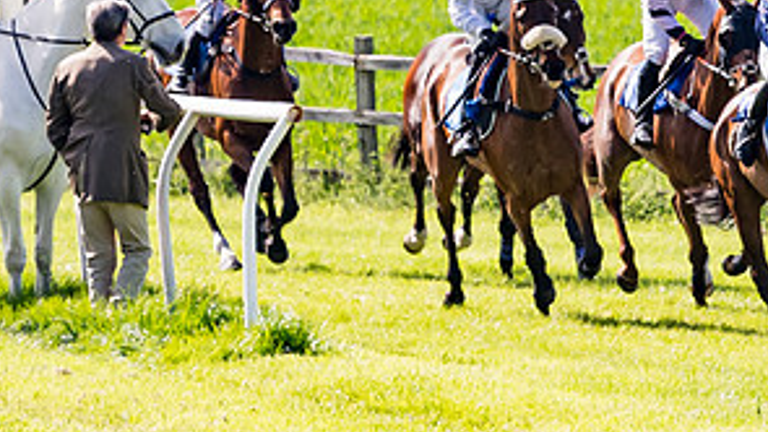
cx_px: 734
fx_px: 17881
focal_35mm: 878
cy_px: 108
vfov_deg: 1.4
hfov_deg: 2.5
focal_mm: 200
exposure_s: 1/3200
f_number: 4
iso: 400
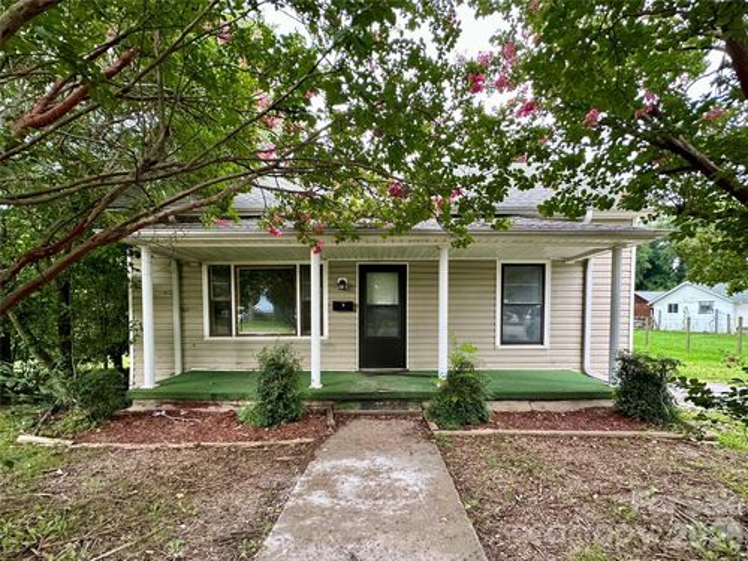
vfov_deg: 85.7
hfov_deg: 102.1
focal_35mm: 14
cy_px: 280
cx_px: 374
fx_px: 303
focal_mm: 2.22
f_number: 2.2
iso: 200
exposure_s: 1/99
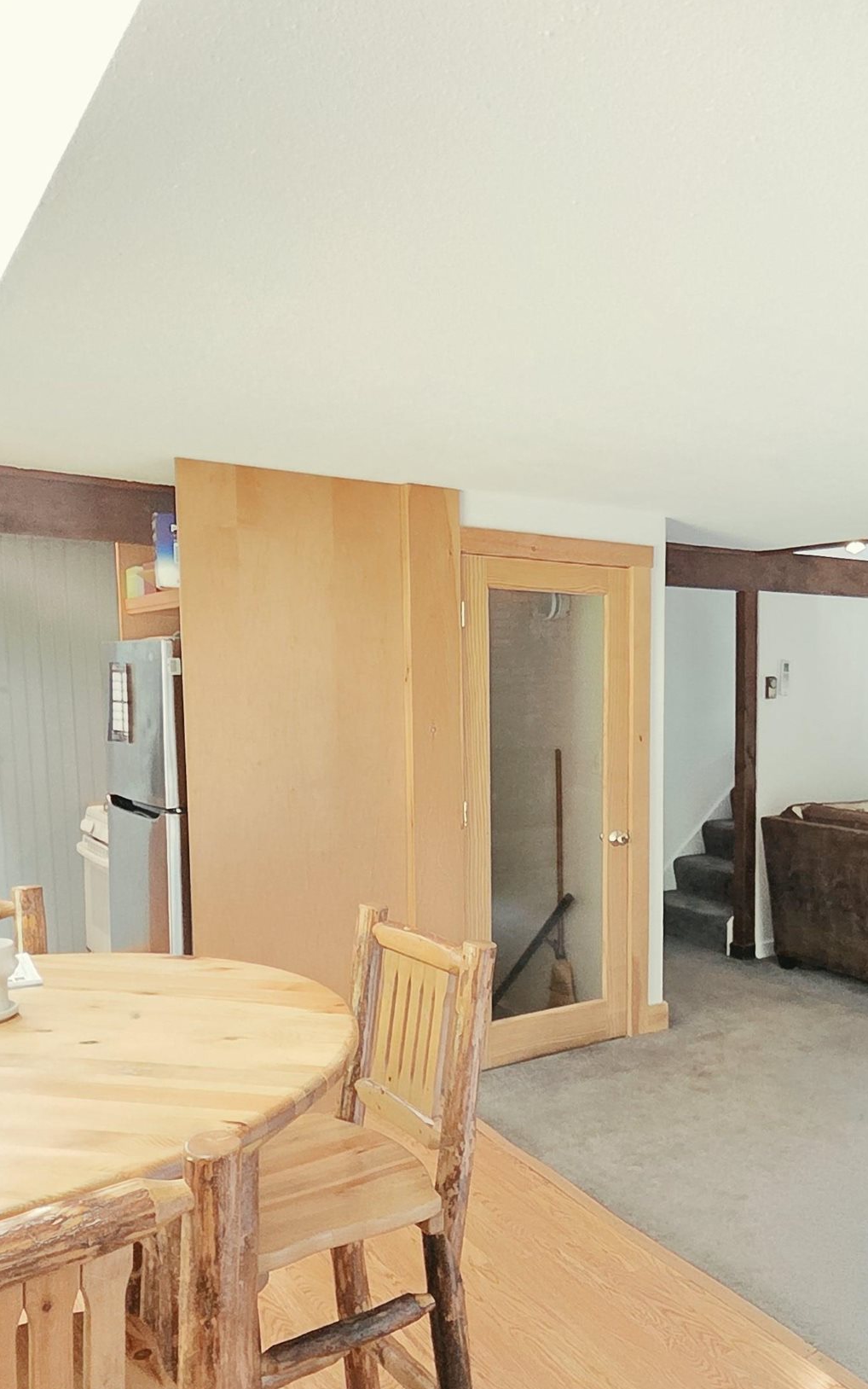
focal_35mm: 26
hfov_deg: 45.2
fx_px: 984
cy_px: 774
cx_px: 694
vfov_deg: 70.2
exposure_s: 1/60
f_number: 2.2
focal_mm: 2.2
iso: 1250
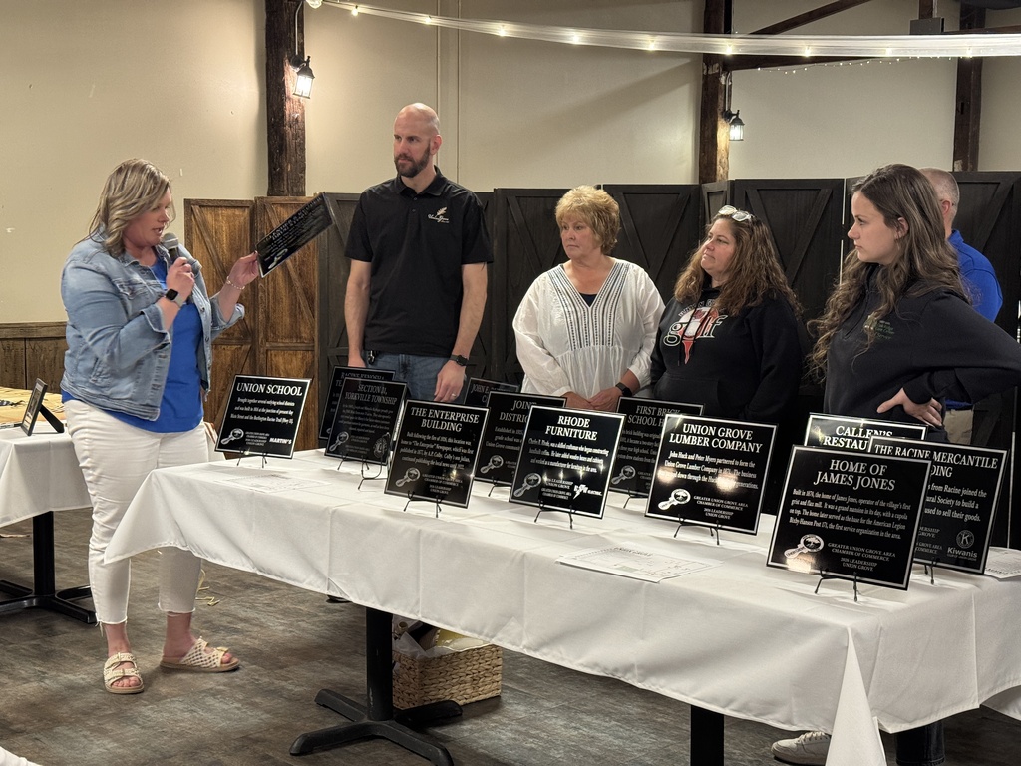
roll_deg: -0.1
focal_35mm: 48
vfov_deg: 30.3
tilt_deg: -5.8
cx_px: 510
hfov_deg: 39.7
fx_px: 1416
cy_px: 383
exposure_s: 1/40
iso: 320
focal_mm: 6.76
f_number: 1.78
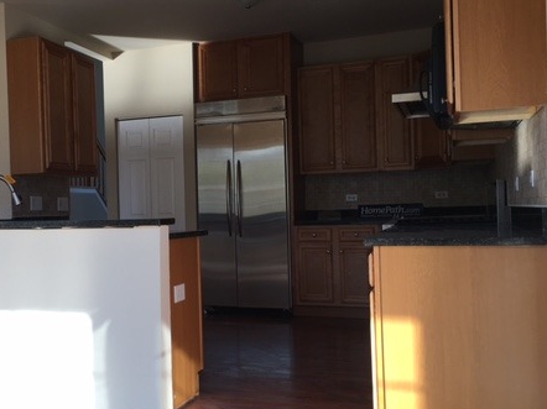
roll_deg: +1.0
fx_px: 663
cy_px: 209
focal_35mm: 42
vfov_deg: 34.3
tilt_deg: -0.2
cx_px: 165
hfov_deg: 43.9
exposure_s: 1/152
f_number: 2.2
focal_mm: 4.15
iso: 25
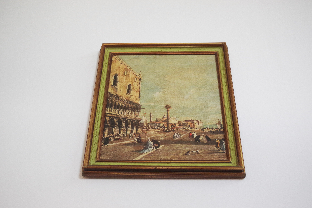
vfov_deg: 27.5
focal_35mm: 49
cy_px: 104
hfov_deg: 40.3
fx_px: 425
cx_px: 156
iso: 800
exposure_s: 1/125
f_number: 4
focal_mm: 32.5
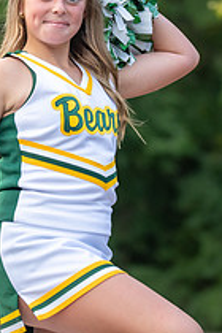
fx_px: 3145
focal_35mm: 340
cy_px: 144
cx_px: 53
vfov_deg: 6.1
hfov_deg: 4.0
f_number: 2.8
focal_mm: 94
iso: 800
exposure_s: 1/1000
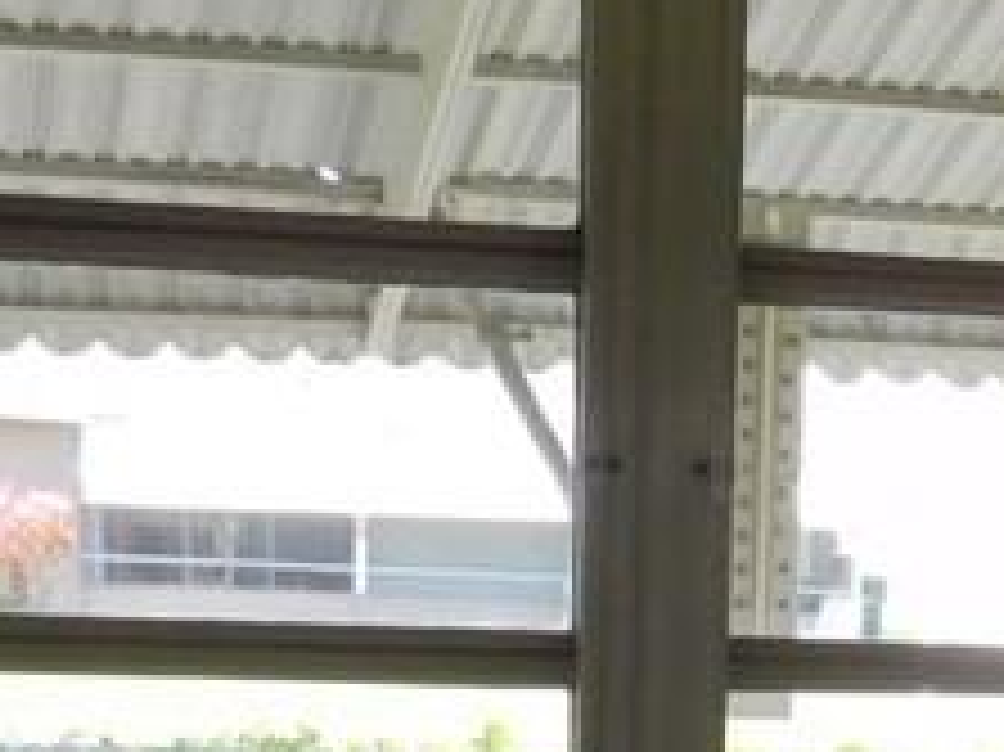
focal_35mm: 115
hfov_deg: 16.9
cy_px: 1459
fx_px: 3334
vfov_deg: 11.7
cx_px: 923
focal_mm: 4.5
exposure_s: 1/80
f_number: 3.4
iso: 125
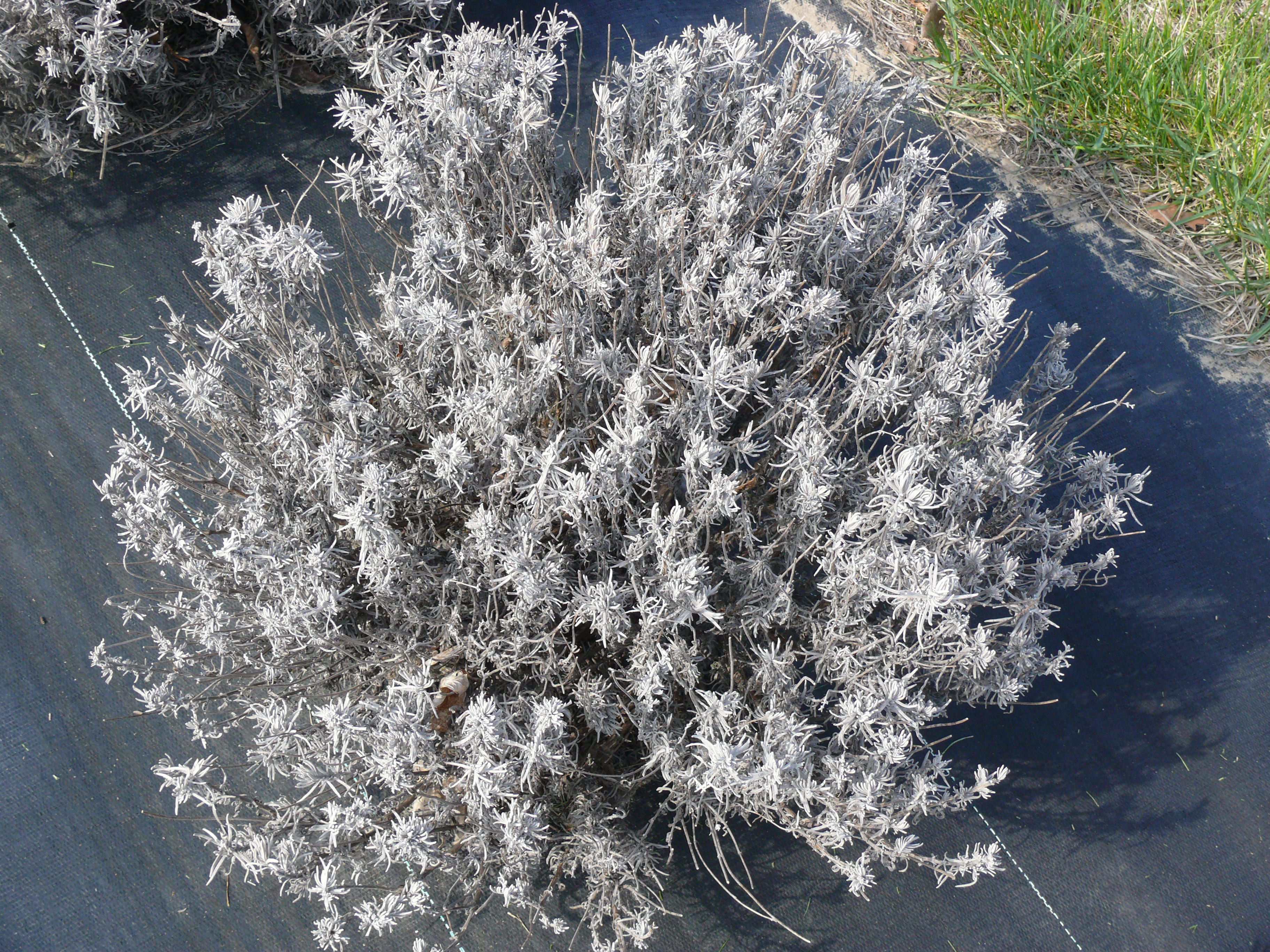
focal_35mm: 65
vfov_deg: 22.6
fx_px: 2385
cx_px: 635
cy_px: 476
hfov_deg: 29.8
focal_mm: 13.8
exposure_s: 1/200
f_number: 4.5
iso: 100
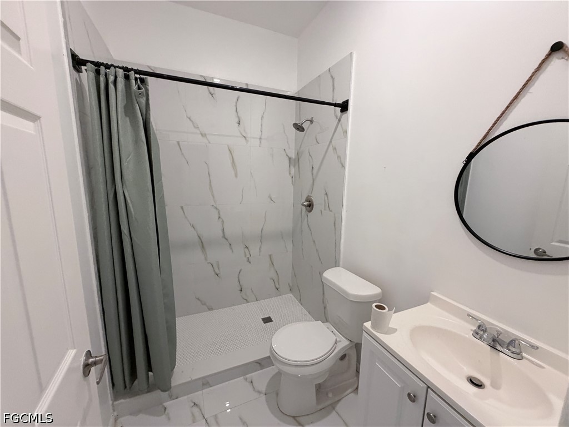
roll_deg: -1.0
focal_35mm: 14
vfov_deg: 85.7
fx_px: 230
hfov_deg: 102.1
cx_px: 284
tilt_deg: -11.1
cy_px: 214
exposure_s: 1/60
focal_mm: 2.22
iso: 320
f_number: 2.2
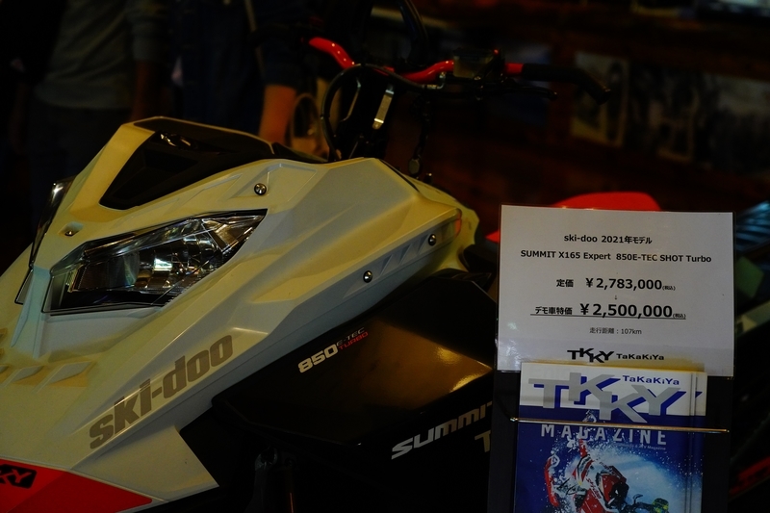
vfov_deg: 21.6
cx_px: 385
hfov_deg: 31.9
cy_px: 256
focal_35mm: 63
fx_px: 1347
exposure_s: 1/80
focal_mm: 63
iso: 4000
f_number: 4
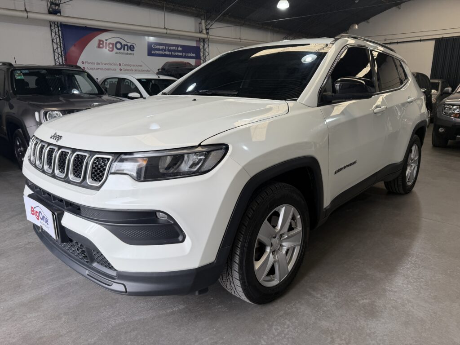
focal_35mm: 24
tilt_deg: -14.6
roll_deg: +0.8
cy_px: 172
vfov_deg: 56.8
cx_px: 230
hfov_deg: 71.6
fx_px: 319
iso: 100
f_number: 1.78
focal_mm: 6.76
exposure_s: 1/121
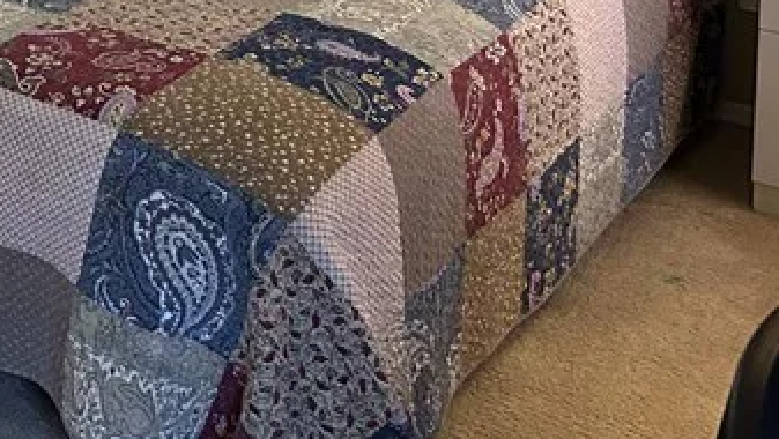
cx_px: -88
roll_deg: +1.4
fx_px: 1777
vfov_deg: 12.8
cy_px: -349
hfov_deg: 23.2
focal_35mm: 86
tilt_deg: -8.9
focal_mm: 5.7
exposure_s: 1/60
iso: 400
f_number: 1.5
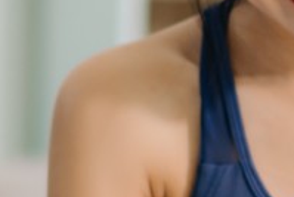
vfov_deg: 2.8
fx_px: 4021
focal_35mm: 492
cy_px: 190
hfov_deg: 4.2
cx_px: 421
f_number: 2.2
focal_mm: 85
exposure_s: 1/320
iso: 320
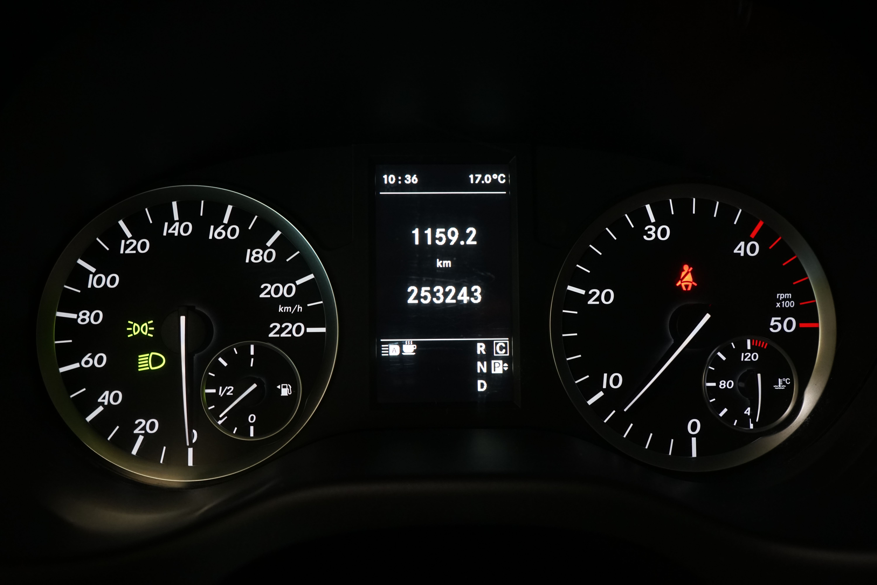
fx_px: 706
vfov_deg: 45.0
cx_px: 438
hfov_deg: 63.7
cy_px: 292
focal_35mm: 29
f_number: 6.3
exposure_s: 1/30
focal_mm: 29
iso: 1600
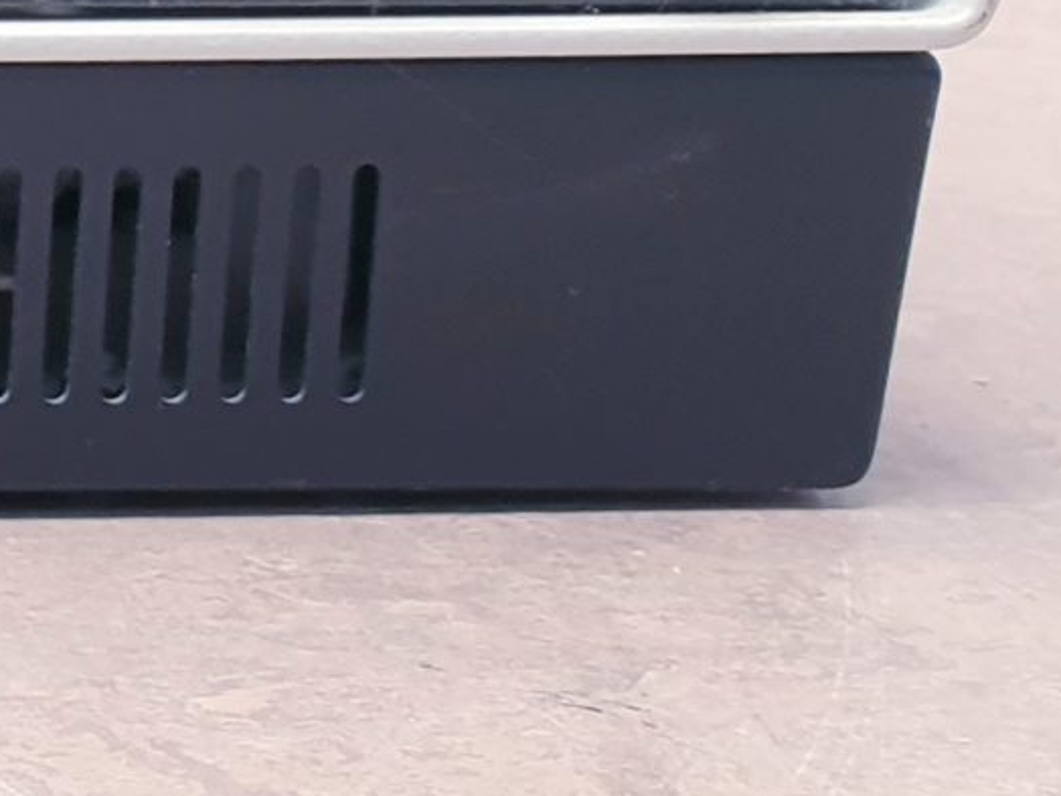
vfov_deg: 11.5
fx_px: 3893
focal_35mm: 127
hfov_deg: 12.6
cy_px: -105
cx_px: -1387
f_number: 2.4
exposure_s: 1/50
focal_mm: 4.3
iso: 64
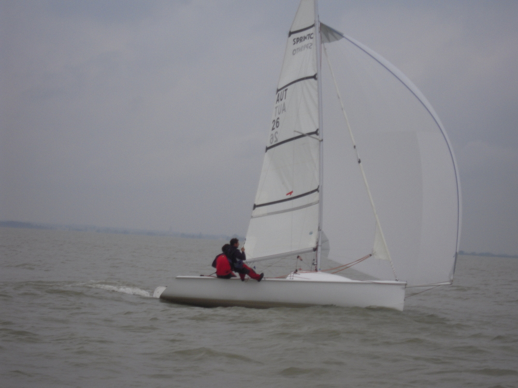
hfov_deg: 18.7
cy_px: 194
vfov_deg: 14.1
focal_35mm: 105
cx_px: 259
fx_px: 1571
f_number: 5.6
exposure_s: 1/250
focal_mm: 18.8
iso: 100
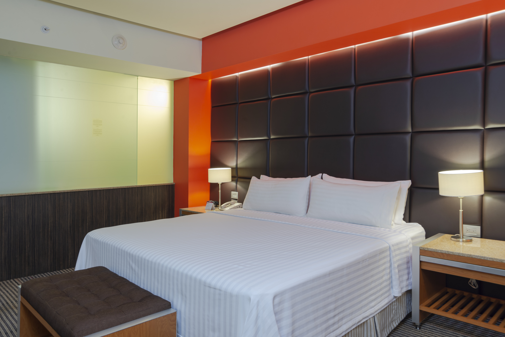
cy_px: 168
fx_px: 365
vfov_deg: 49.6
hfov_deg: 69.4
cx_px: 252
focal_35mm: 26
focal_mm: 26
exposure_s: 2
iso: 100
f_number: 11
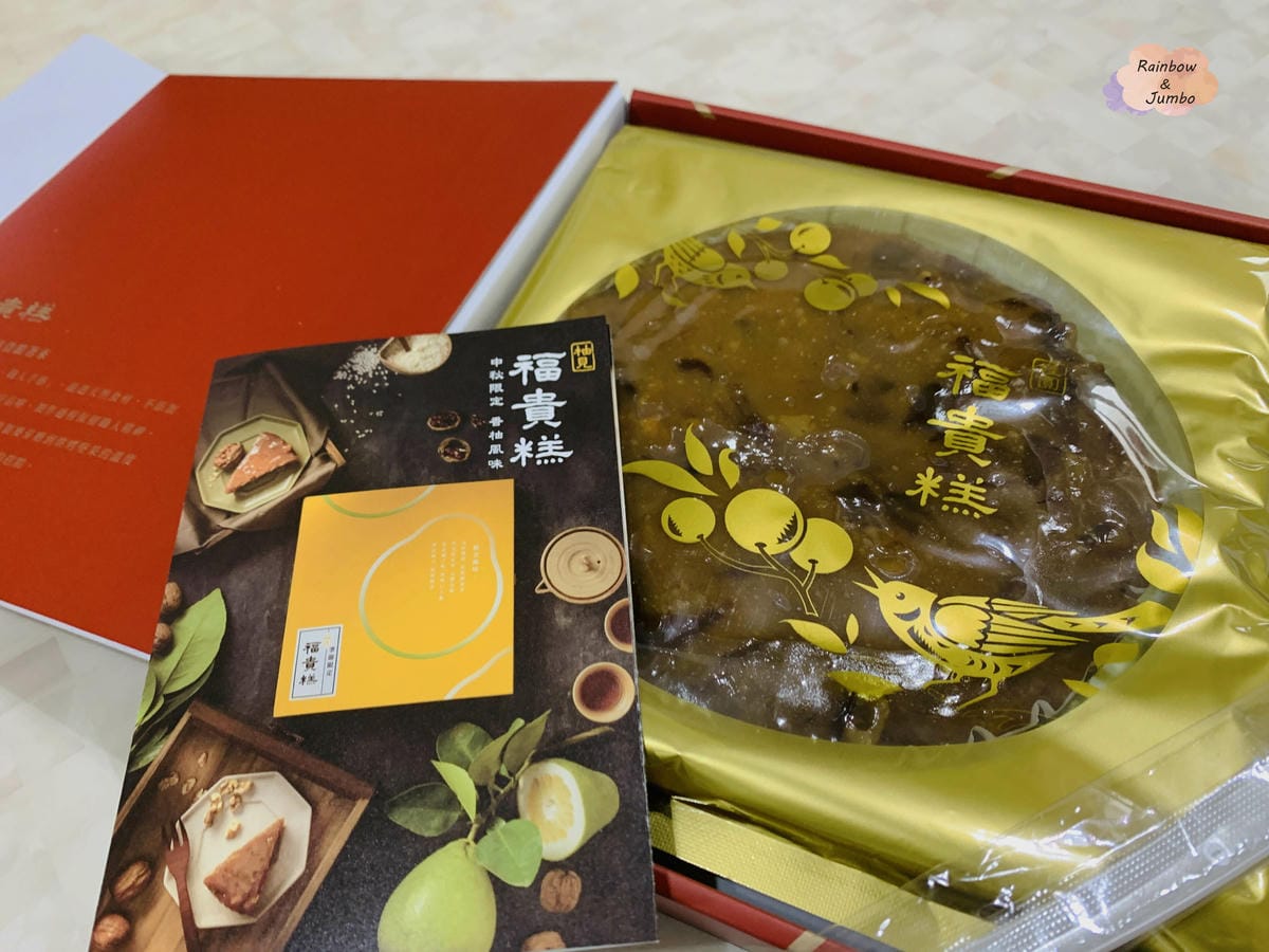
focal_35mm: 26
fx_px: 953
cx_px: 634
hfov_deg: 67.3
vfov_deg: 53.1
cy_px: 476
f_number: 1.8
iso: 200
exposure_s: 1/60
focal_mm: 4.25
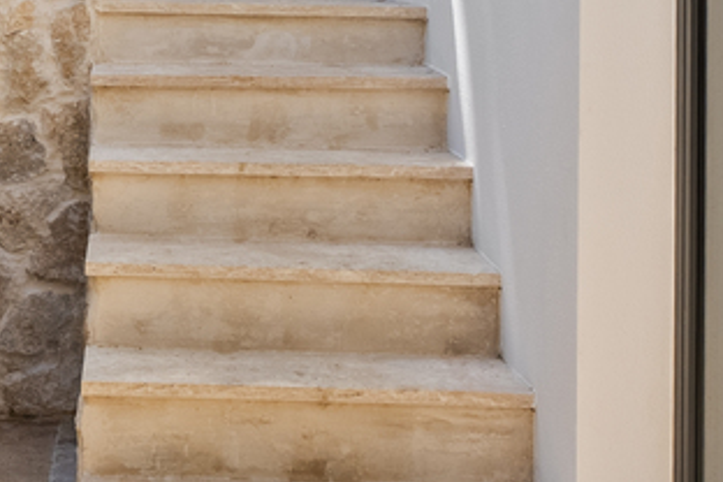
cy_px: 104
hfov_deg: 24.7
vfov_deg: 17.3
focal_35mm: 78
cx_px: -7
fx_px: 1569
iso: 100
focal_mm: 20.3
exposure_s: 1/125
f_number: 8
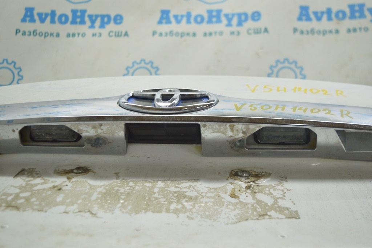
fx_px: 418
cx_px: 186
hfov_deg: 48.0
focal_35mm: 40
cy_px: 124
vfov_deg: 33.0
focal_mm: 27
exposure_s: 1/40
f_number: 4
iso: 400
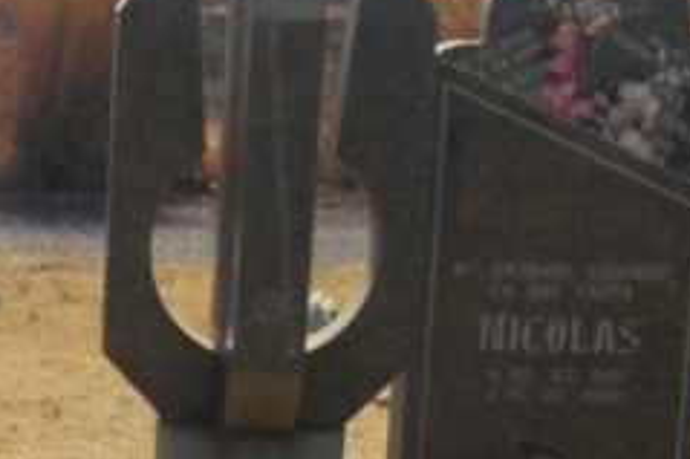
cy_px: 847
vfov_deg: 7.4
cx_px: -445
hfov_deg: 10.9
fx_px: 3448
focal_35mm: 180
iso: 400
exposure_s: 1/800
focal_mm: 28
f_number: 7.1
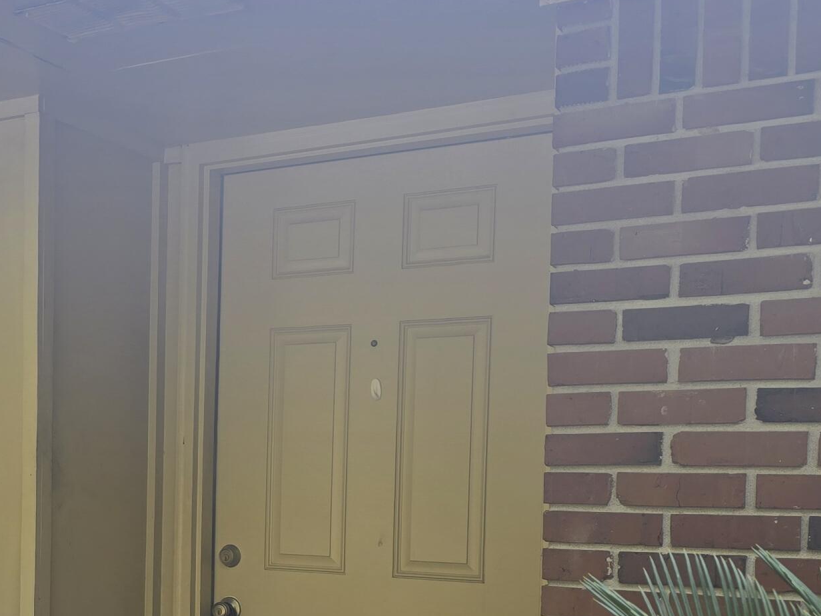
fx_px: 1328
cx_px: 122
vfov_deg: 25.5
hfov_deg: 33.0
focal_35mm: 56
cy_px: 520
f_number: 1.7
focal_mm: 6.3
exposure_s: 1/188
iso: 12
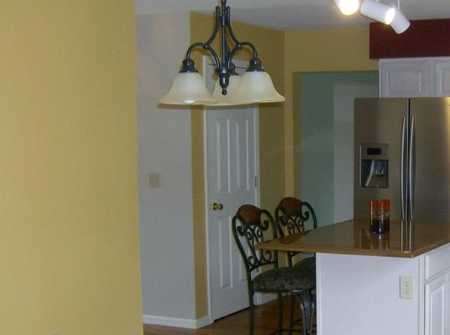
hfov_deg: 30.8
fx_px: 791
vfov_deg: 23.8
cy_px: 232
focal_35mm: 61
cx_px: 370
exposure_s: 1/60
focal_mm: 6
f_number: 2.8
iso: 200
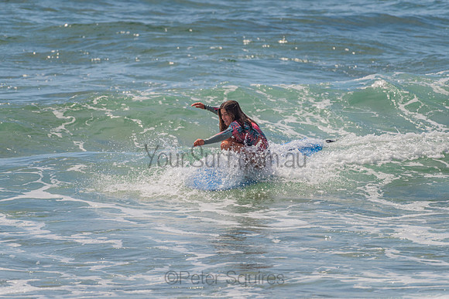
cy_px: 146
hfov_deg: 3.4
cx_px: 232
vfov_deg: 2.2
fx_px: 7651
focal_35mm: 613
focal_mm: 500
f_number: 5.6
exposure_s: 1/500
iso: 160
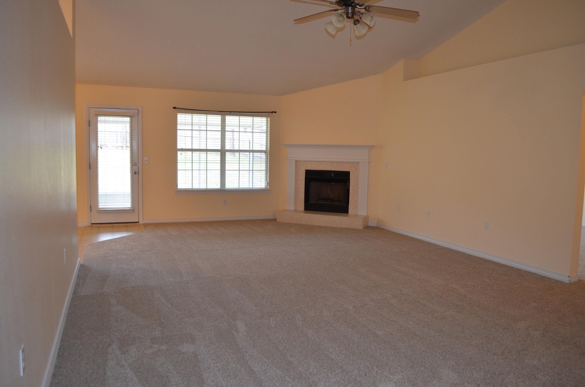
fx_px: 438
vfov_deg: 47.7
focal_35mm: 27
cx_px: 292
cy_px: 194
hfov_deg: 67.5
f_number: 3.5
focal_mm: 18
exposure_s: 1/60
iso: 640
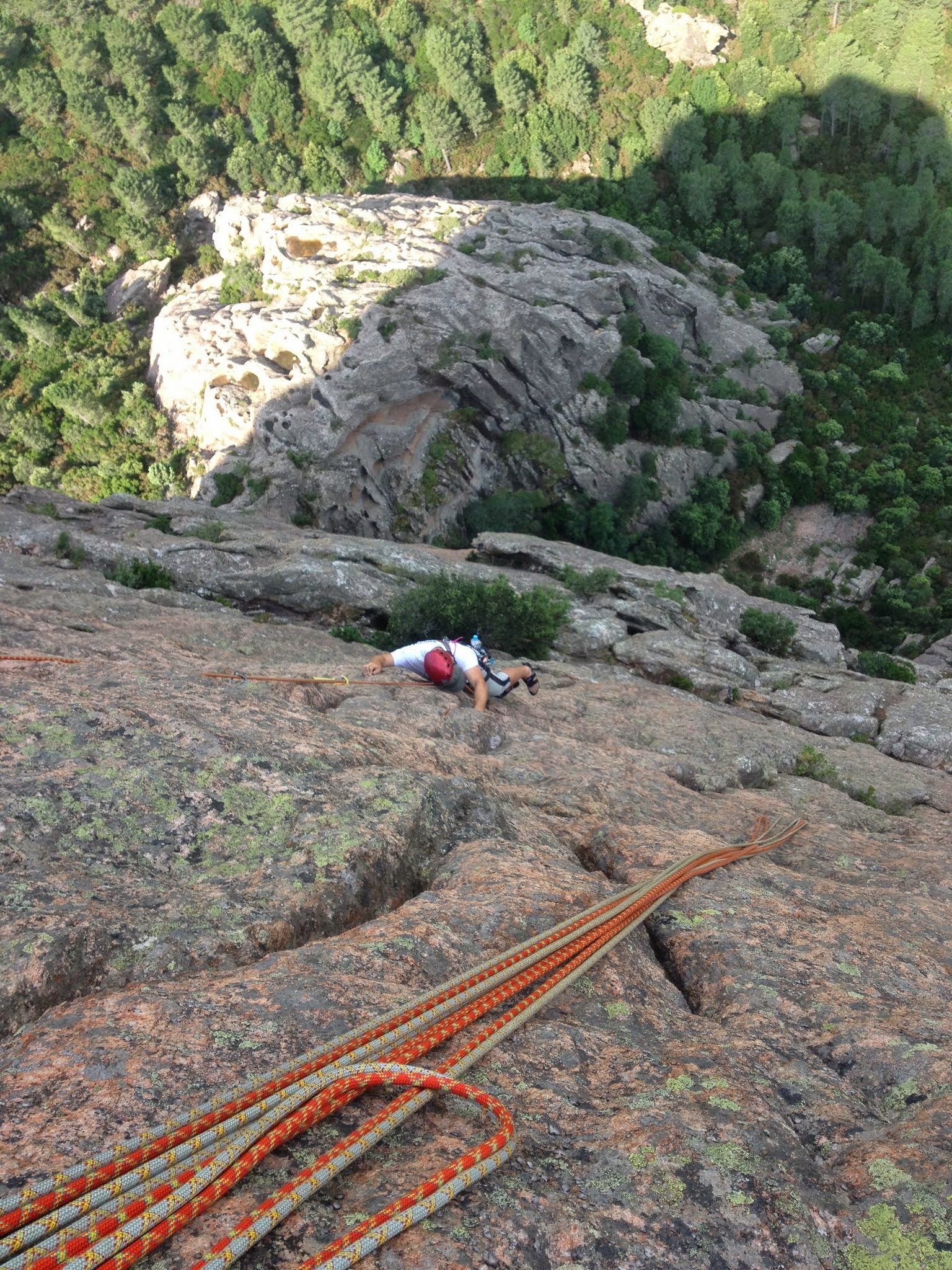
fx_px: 1283
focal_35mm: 35
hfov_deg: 40.7
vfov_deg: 52.6
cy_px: 635
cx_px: 476
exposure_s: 1/310
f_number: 2.4
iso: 50
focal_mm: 4.28
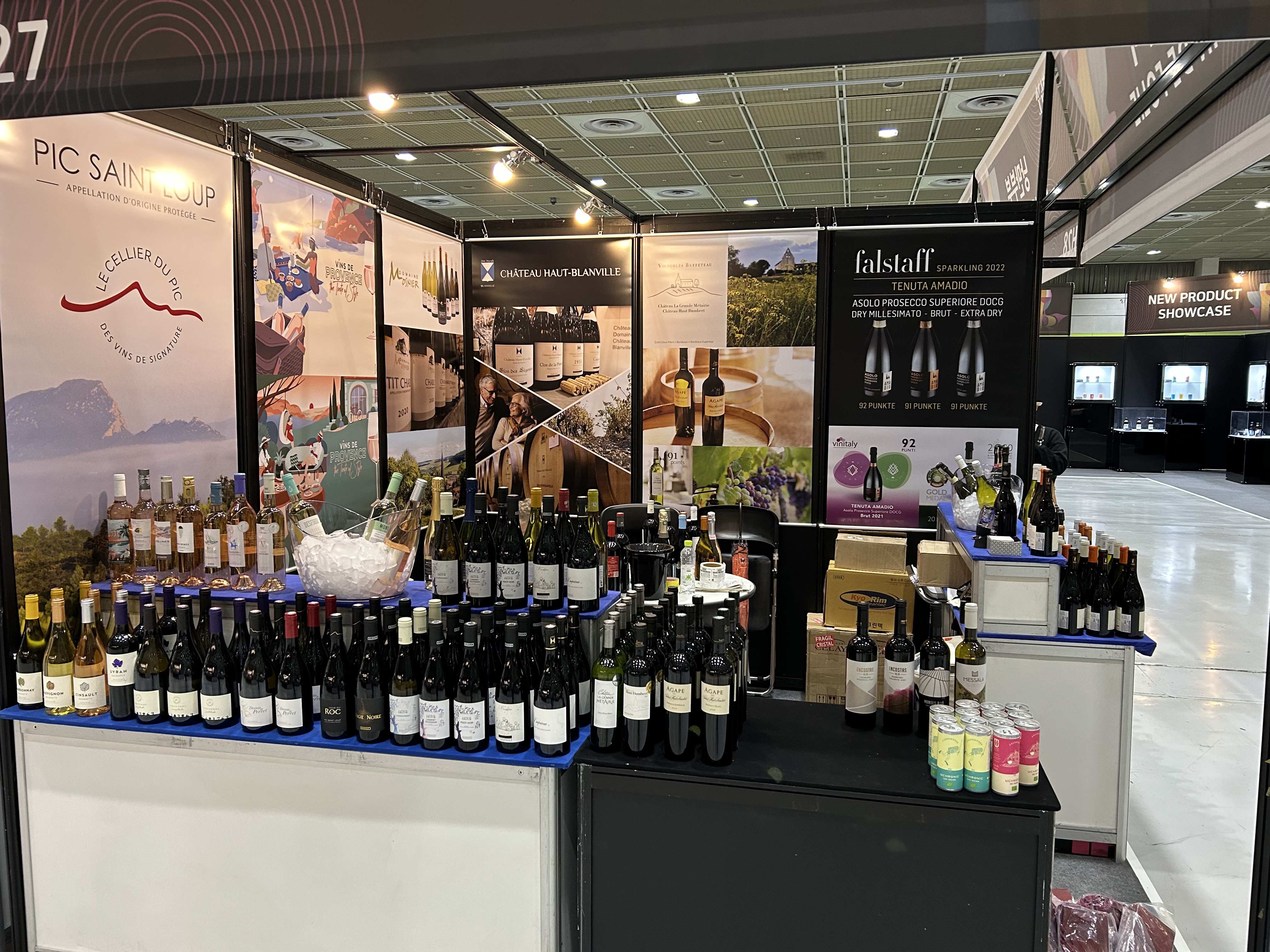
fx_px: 954
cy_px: 476
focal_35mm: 26
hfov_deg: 67.3
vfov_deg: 53.1
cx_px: 635
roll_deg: +0.6
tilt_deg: -4.6
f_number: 1.5
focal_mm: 5.7
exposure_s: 1/60
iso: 250
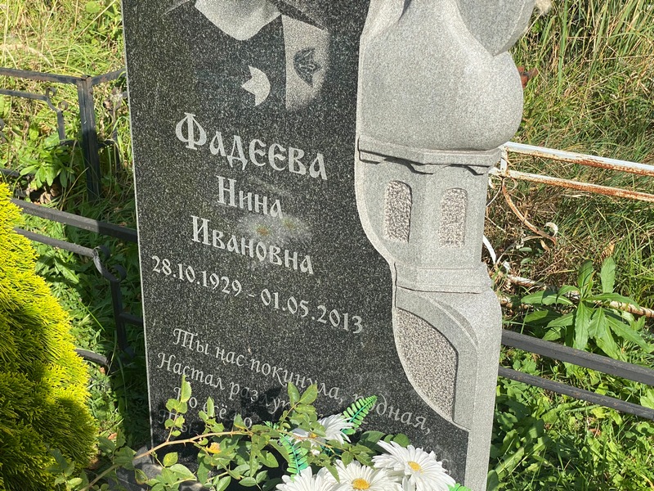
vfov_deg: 28.0
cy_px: 246
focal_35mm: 52
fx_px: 982
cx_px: 327
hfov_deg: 36.8
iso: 20
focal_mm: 6
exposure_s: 1/749
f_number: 2
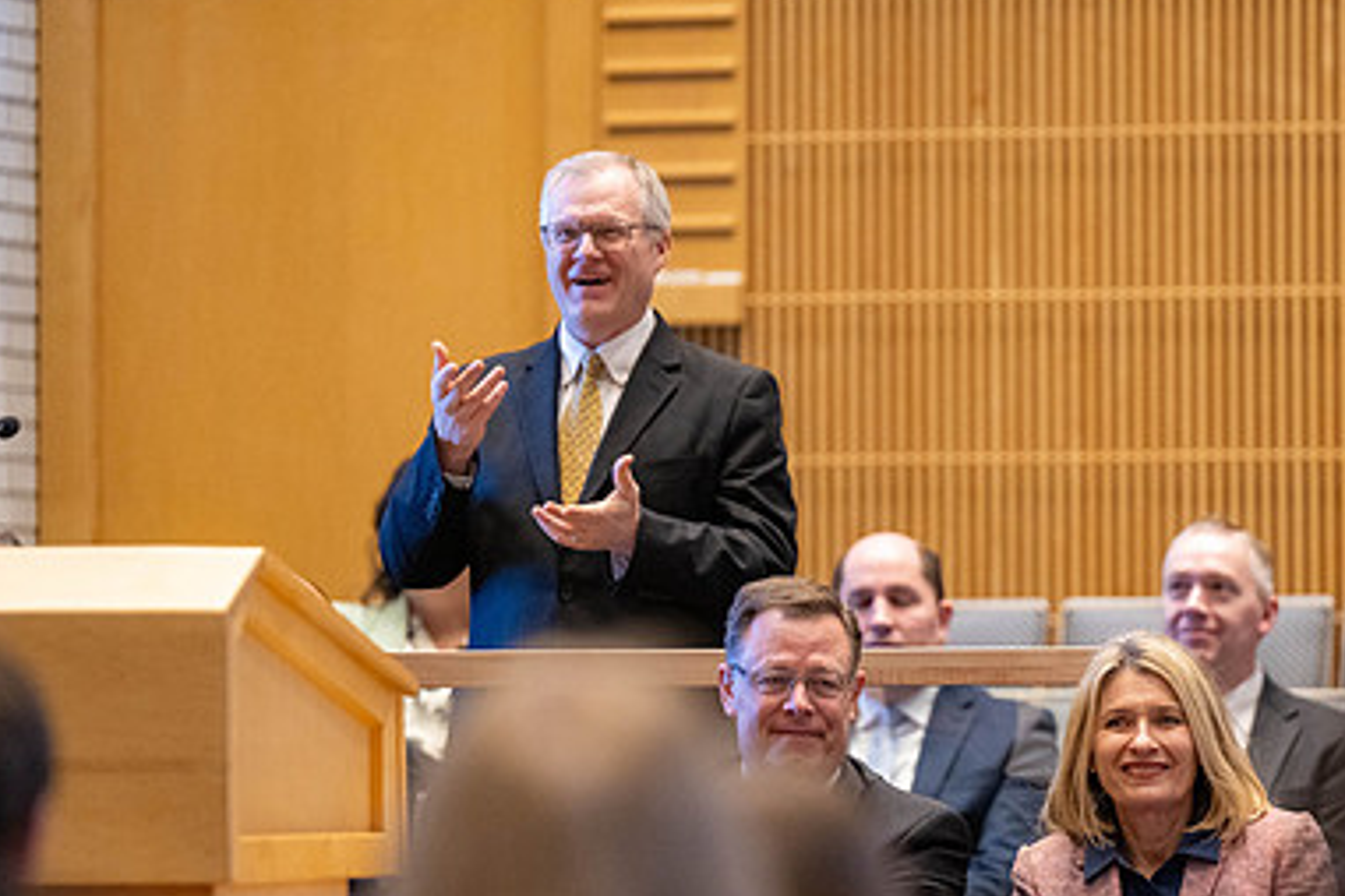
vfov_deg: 5.0
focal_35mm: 274
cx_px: 974
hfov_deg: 7.5
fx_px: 10236
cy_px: 601
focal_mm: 180
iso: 3200
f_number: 2.8
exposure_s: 1/320
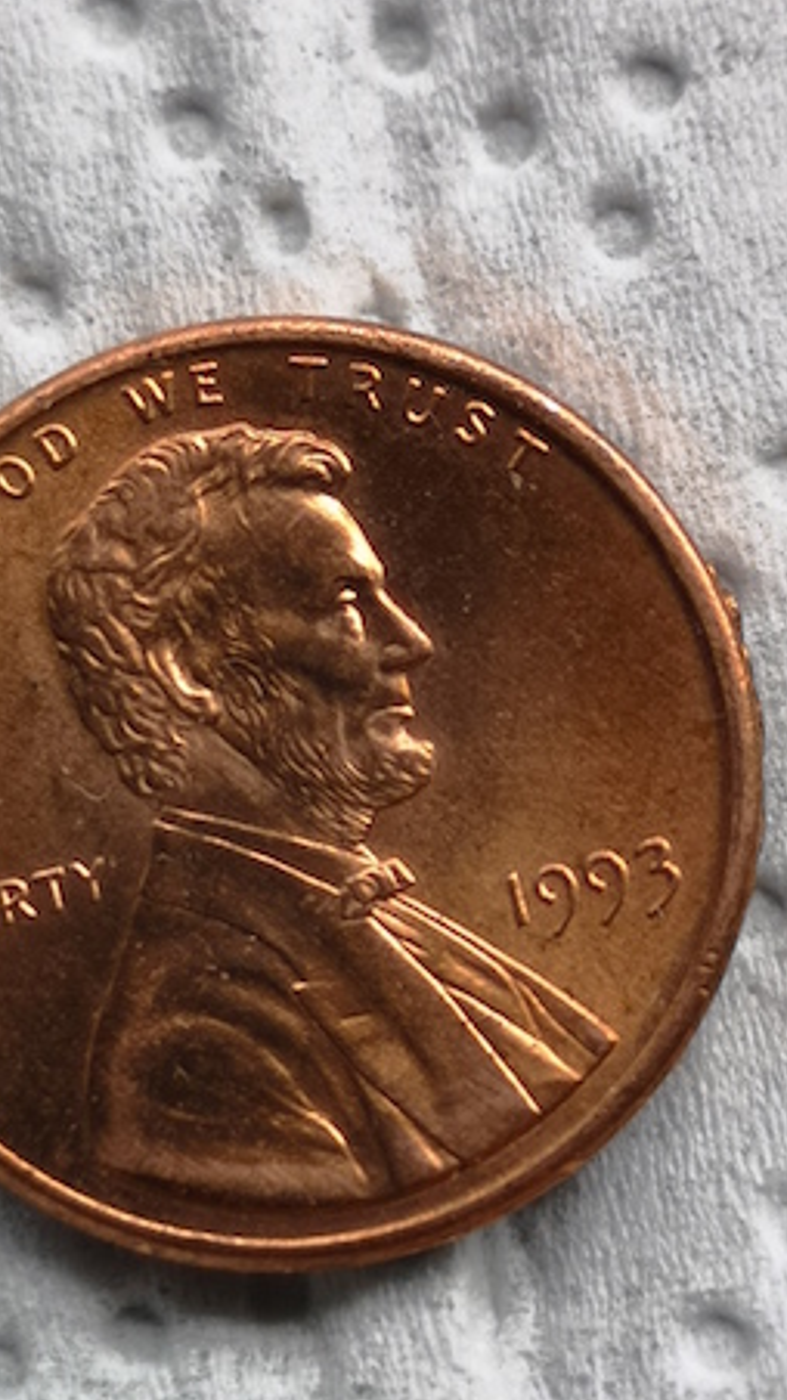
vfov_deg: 20.6
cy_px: 633
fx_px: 3861
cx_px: 310
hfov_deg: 11.6
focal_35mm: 104
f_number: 1.8
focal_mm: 5.58
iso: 50
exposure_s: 1/641
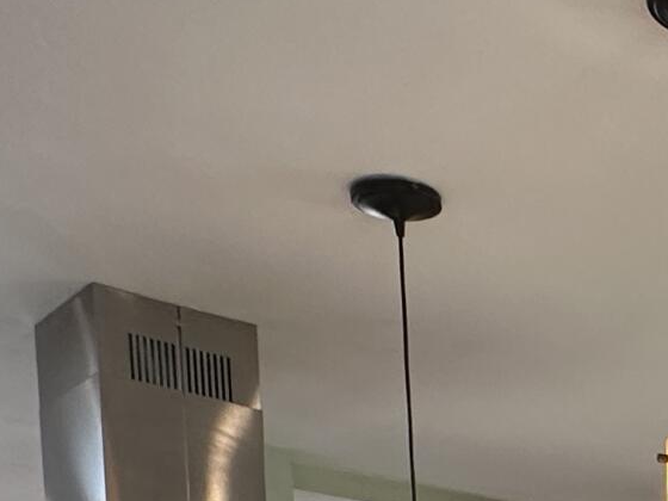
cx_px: 978
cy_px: 1044
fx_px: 1447
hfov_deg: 22.0
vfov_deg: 15.2
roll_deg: -0.7
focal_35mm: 75
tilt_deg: -8.0
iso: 200
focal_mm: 2.22
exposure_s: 1/60
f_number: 2.2
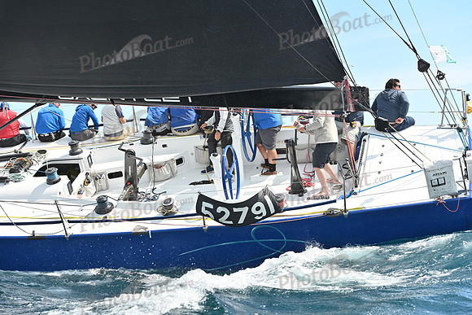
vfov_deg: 19.5
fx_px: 918
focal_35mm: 70
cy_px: 158
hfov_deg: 28.8
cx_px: 236
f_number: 5
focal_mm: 70
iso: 320
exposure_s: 1/1250
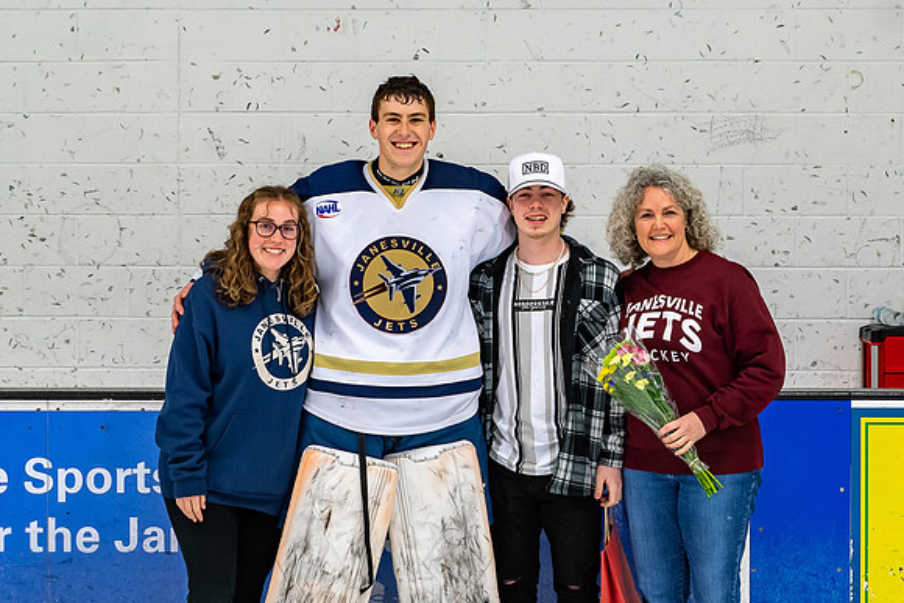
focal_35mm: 101
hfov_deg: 20.1
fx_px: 2547
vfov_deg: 13.5
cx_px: 471
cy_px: 300
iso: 640
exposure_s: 1/250
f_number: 4
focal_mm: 48
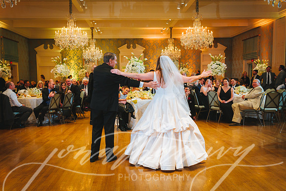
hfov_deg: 52.2
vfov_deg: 36.1
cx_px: 136
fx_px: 292
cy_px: 107
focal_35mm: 37
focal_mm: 28
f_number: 2.8
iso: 1250
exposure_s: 1/80
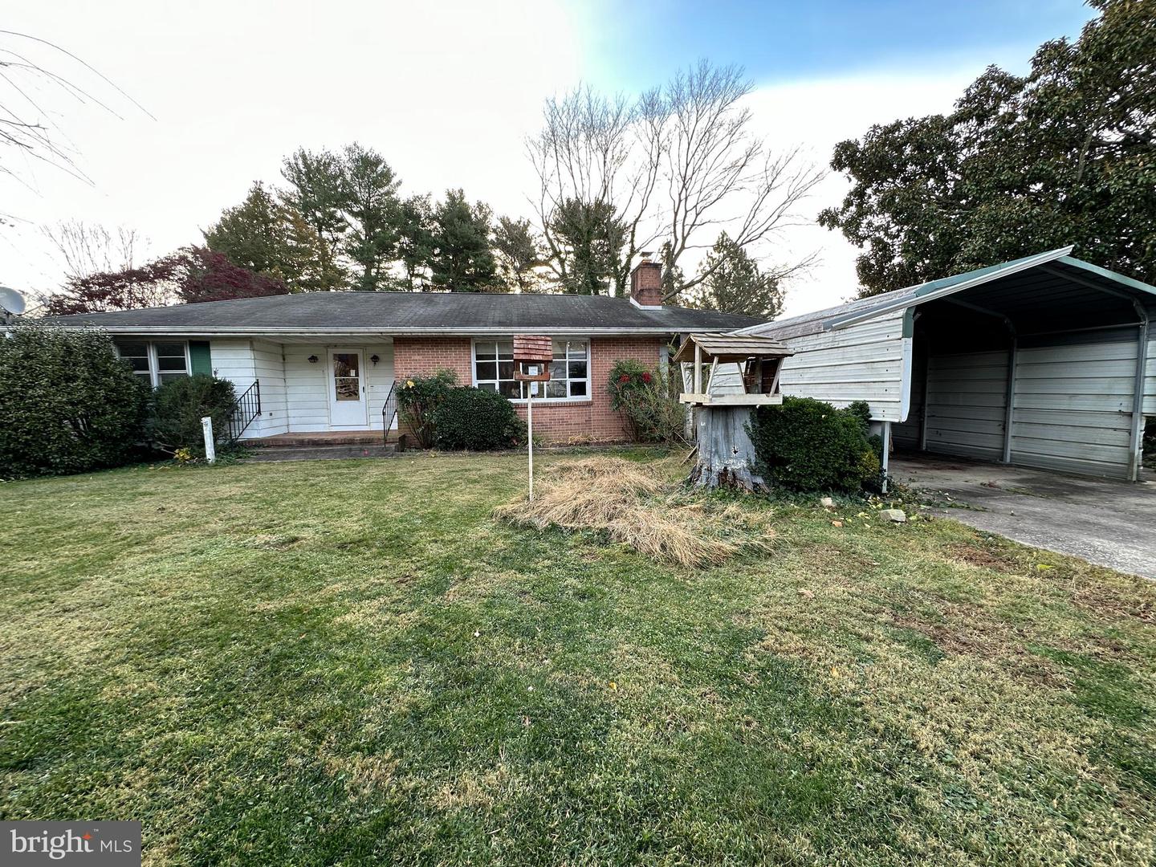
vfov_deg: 85.7
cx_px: 578
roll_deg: +0.9
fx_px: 468
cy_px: 434
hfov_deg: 102.1
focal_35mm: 14
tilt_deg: -5.3
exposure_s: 1/105
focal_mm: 2.22
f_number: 2.2
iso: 40
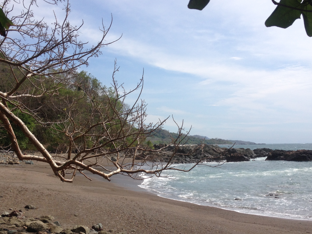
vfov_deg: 31.4
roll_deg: +0.8
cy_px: 142
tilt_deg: -2.7
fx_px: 415
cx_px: 151
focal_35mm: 46
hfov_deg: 41.2
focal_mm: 4.28
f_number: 2.4
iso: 50
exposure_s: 1/2404
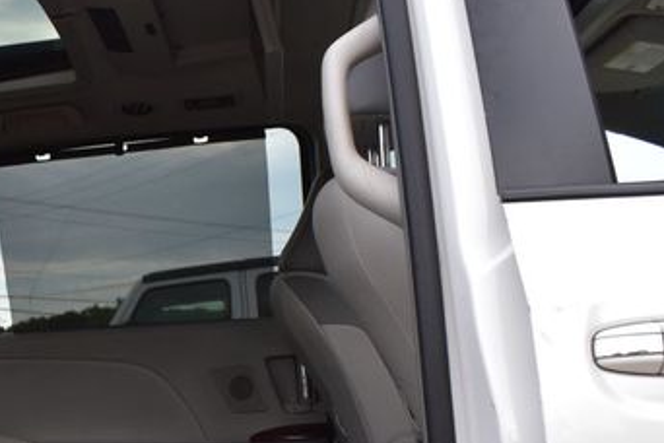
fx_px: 1087
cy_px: 404
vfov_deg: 22.4
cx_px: 76
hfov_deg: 32.4
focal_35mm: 59
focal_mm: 21
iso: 400
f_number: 8
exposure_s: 1/80
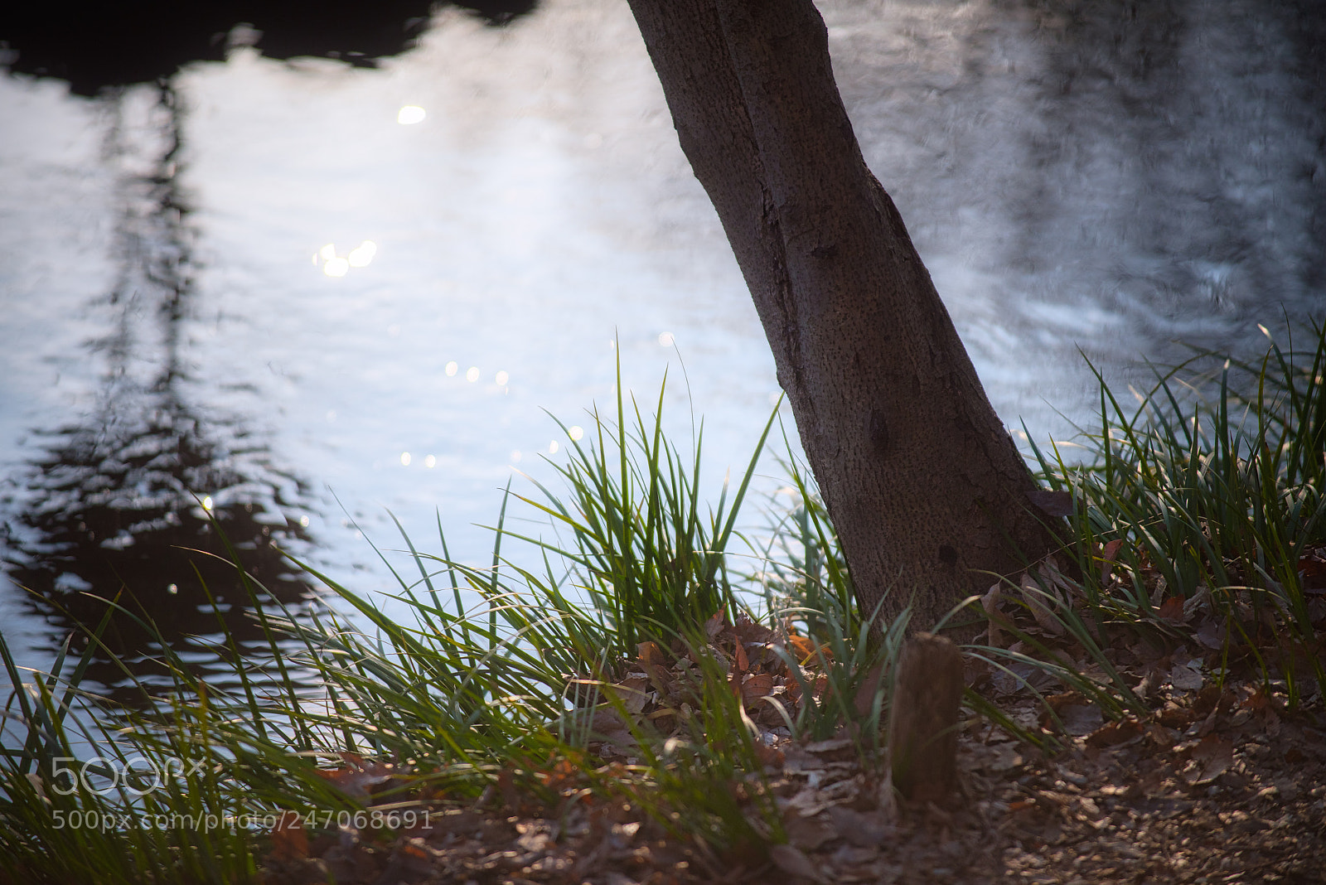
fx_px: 7369
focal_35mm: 200
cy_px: 442
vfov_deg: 6.9
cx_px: 663
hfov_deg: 10.3
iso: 250
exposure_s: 1/5000
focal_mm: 200
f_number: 2.8
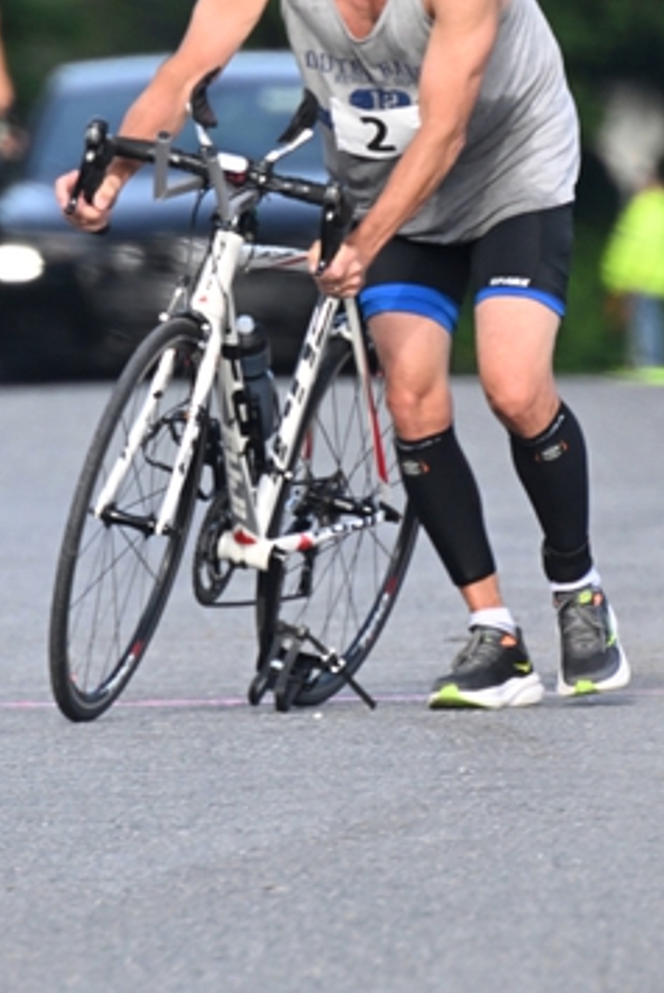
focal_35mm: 1236
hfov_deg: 1.1
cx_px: 172
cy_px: 279
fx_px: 34127
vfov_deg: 1.7
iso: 2500
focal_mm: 800
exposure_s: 1/800
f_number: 11
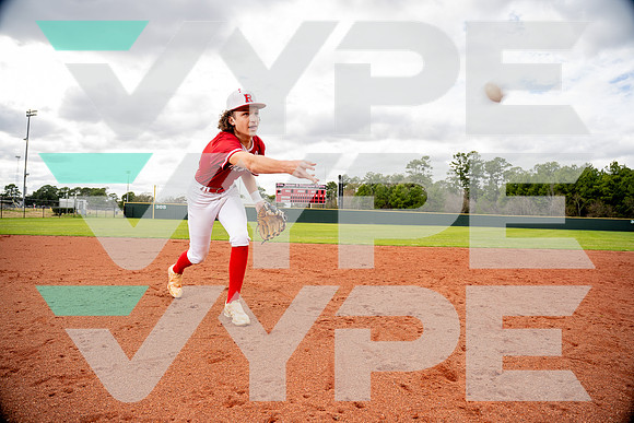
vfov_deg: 62.0
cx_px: 317
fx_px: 352
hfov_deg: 84.0
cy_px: 212
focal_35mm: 20
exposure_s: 1/250
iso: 100
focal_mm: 20
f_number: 4
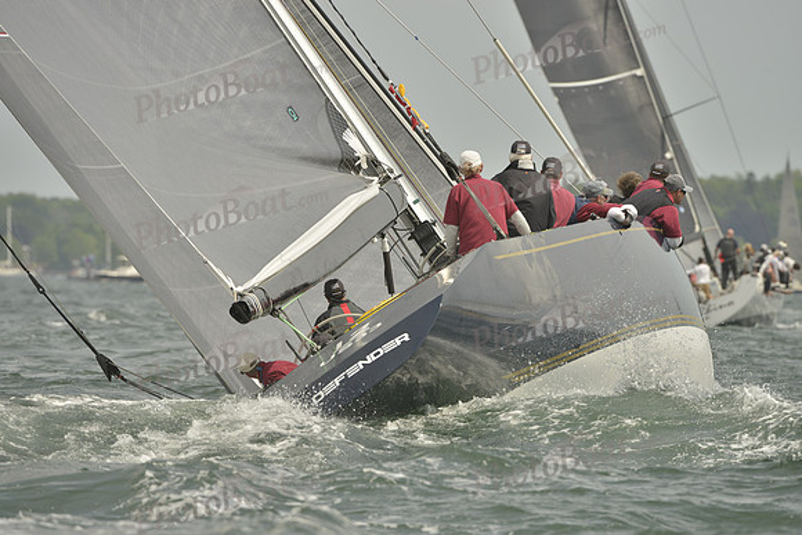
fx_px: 8913
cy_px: 268
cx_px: 401
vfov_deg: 3.4
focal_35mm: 400
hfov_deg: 5.2
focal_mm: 400
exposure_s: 1/1250
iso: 280
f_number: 8
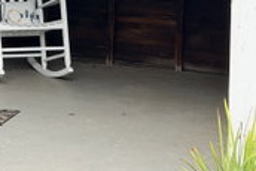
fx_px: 882
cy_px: -24
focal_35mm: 124
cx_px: -56
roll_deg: -0.4
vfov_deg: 10.9
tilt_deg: -3.5
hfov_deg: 15.8
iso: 64
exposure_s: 1/592
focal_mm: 6.76
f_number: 1.78
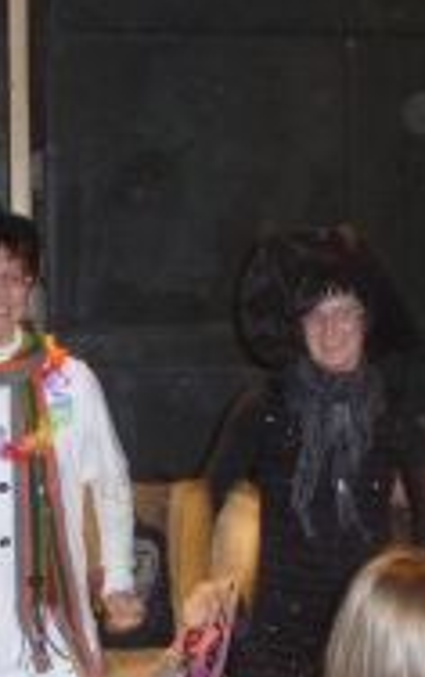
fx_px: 1497
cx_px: 339
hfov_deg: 16.1
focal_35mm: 81
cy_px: 357
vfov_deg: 25.5
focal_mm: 6
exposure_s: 1/8
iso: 500
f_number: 3.7
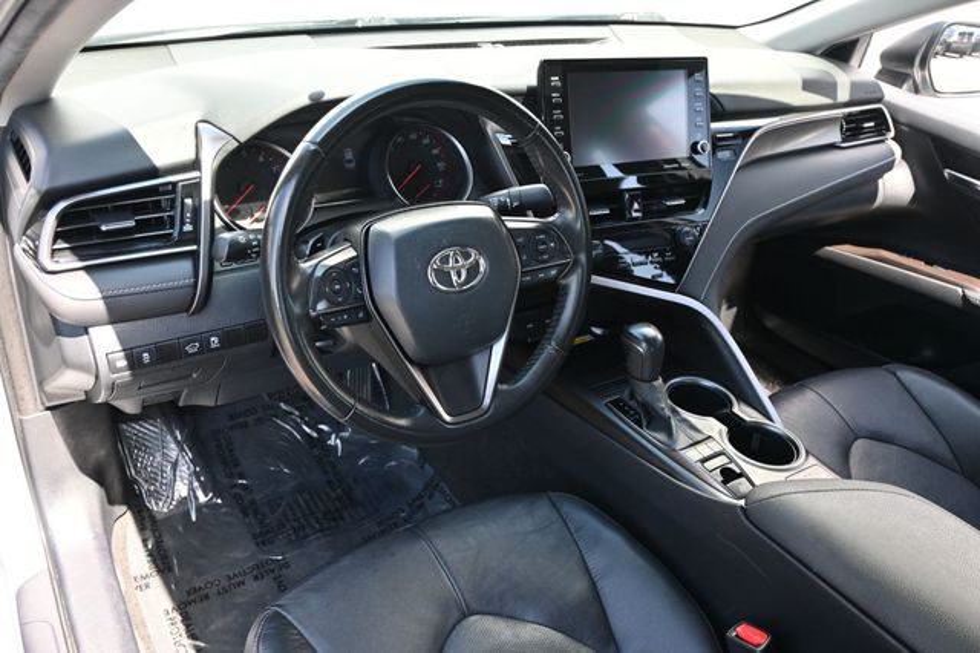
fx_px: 796
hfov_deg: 63.2
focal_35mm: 29
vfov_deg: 44.6
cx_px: 490
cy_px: 326
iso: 450
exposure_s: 1/125
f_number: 3.8
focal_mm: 19.5
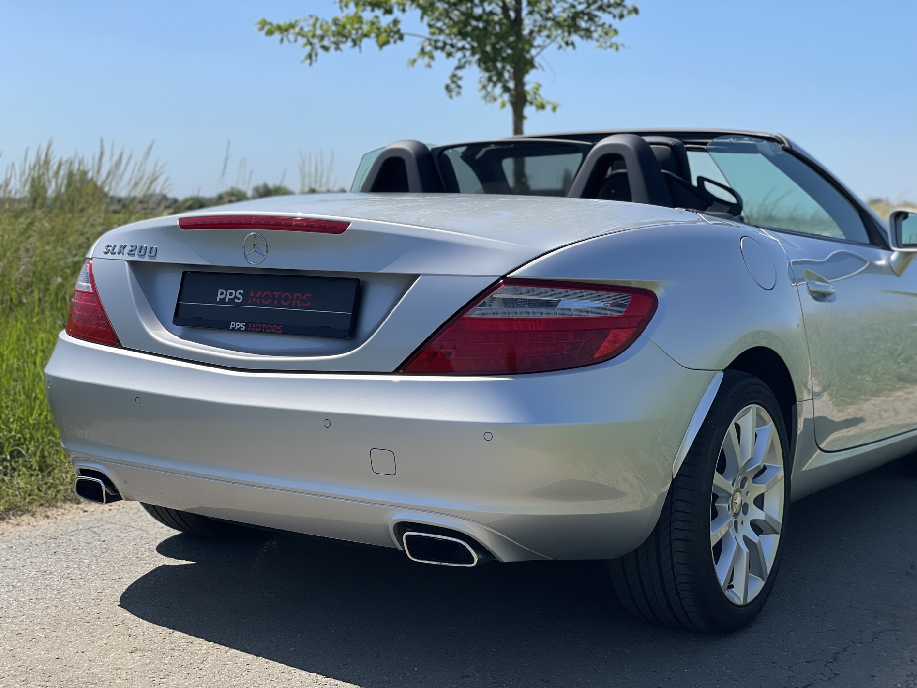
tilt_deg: -4.8
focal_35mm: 52
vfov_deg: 28.0
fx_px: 1377
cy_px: 344
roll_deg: -1.3
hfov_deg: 36.8
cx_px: 458
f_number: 2
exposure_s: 1/1916
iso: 25
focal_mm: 6
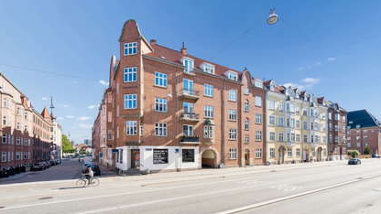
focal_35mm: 18
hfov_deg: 92.7
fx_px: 182
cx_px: 190
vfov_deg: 60.6
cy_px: 126
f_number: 6.3
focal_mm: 17
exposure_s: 1/160
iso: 100
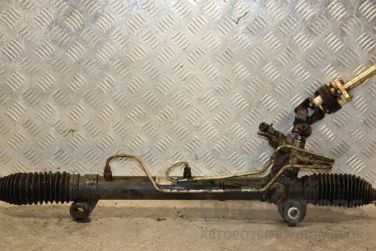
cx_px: 188
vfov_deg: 18.2
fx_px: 783
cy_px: 126
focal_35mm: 75
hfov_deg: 27.0
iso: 800
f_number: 5
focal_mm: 50
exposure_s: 1/125
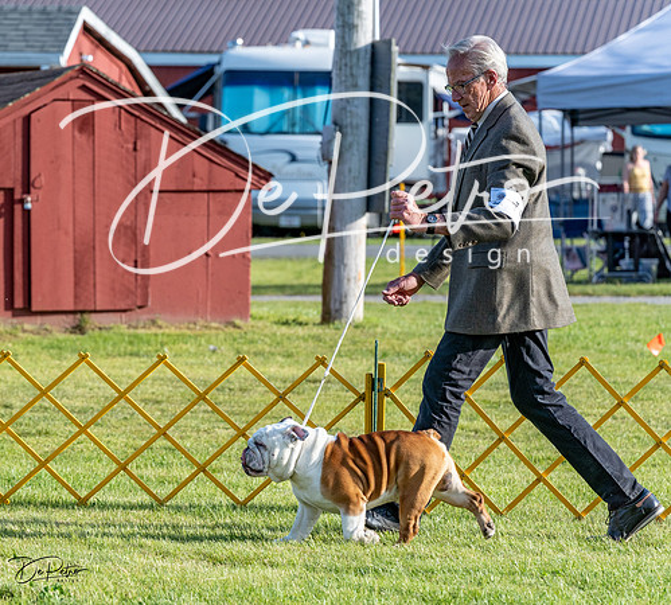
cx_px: 178
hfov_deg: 9.0
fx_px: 4279
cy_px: 331
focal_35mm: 205
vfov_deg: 8.1
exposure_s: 1/1250
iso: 640
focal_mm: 155
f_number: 6.3
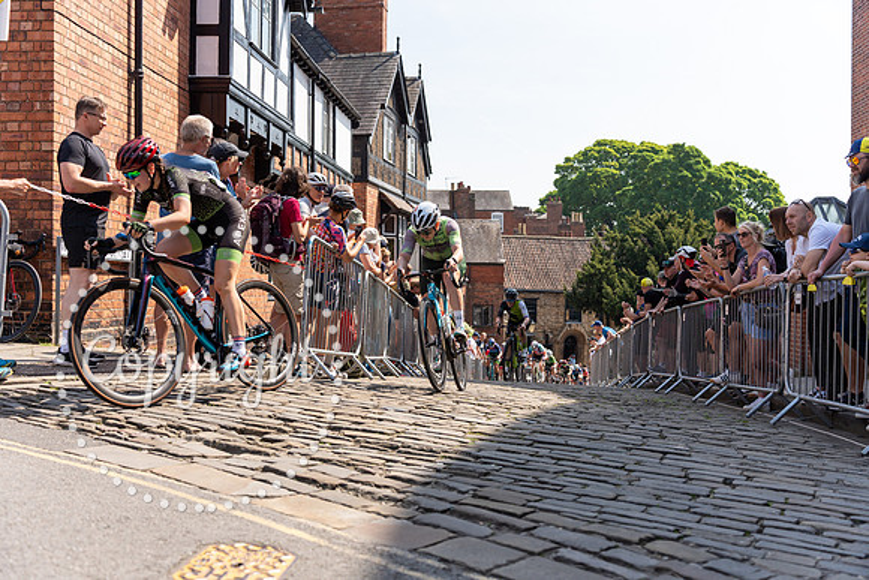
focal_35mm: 38
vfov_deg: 35.1
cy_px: 290
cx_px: 434
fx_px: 917
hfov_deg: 50.7
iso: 160
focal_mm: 38
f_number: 3.5
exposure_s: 1/2500
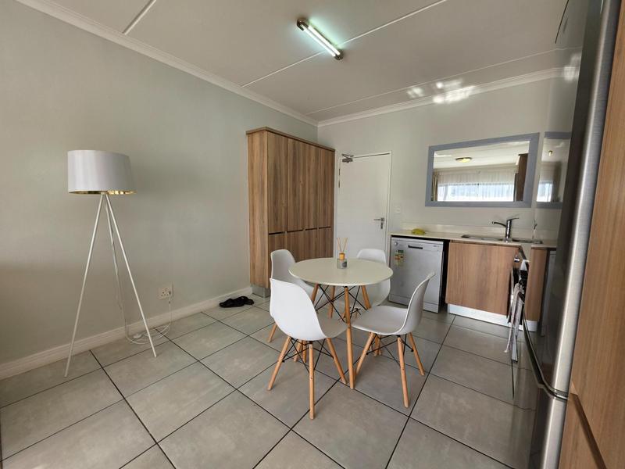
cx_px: 312
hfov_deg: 106.2
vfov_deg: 89.9
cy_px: 234
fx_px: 235
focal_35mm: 13
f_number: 1.9
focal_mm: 2.2
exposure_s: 1/100
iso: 50
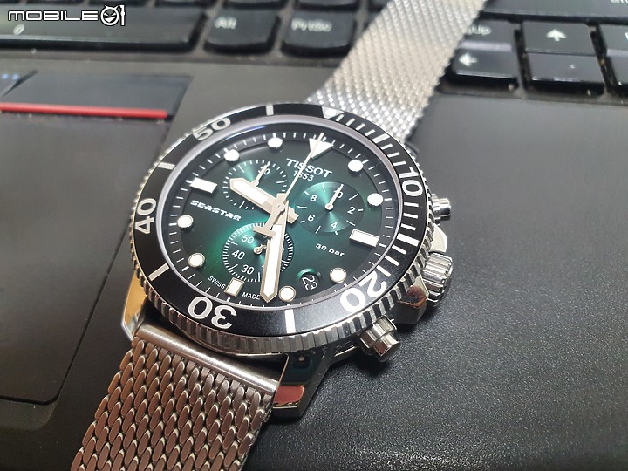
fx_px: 472
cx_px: 314
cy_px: 236
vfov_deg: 53.1
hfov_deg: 67.3
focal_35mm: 26
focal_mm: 4.32
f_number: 2.4
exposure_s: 1/40
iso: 320
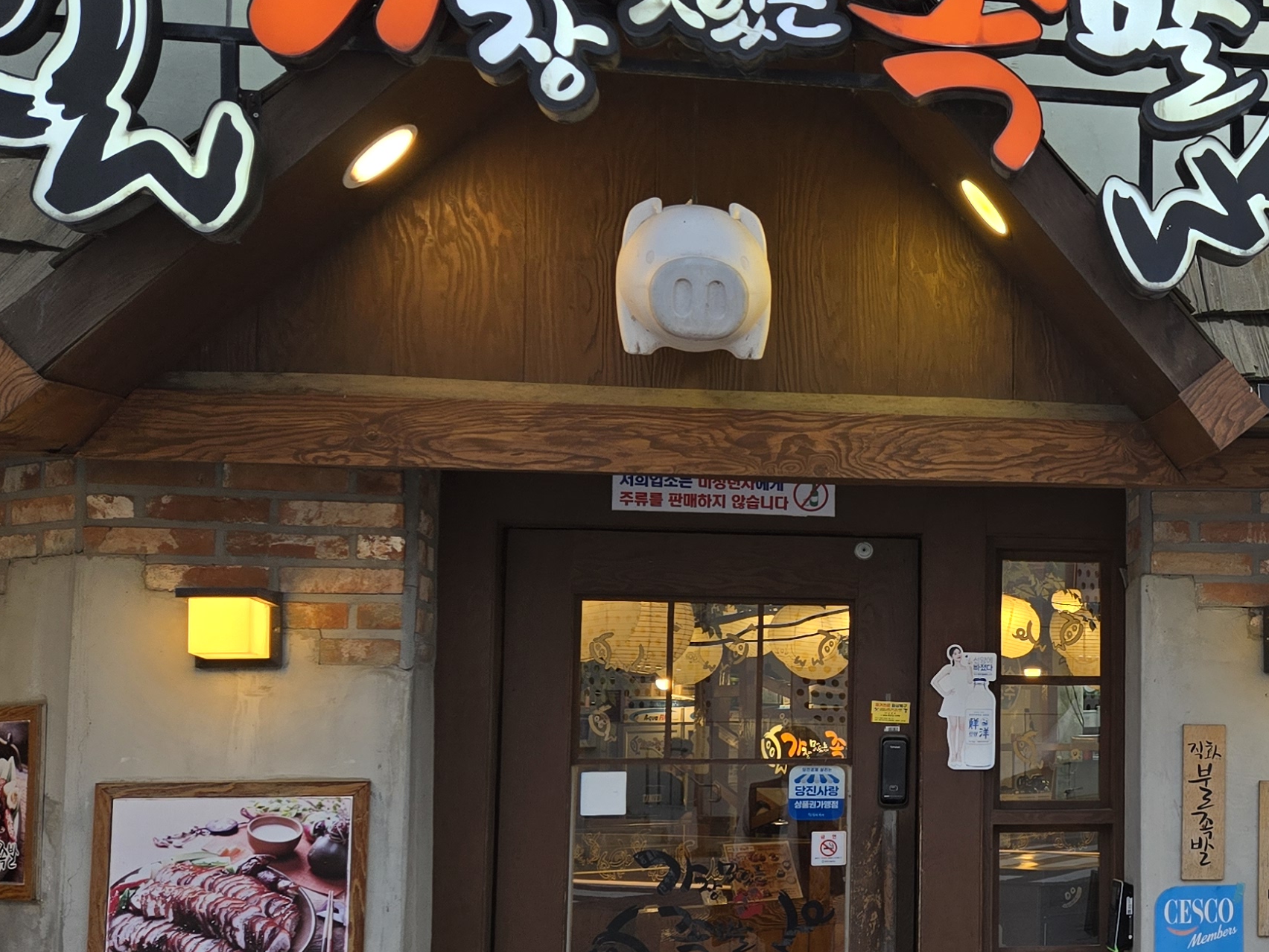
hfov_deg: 32.4
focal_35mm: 54
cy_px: 638
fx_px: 1980
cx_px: 1304
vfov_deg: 26.9
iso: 32
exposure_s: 1/120
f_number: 1.8
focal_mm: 5.4
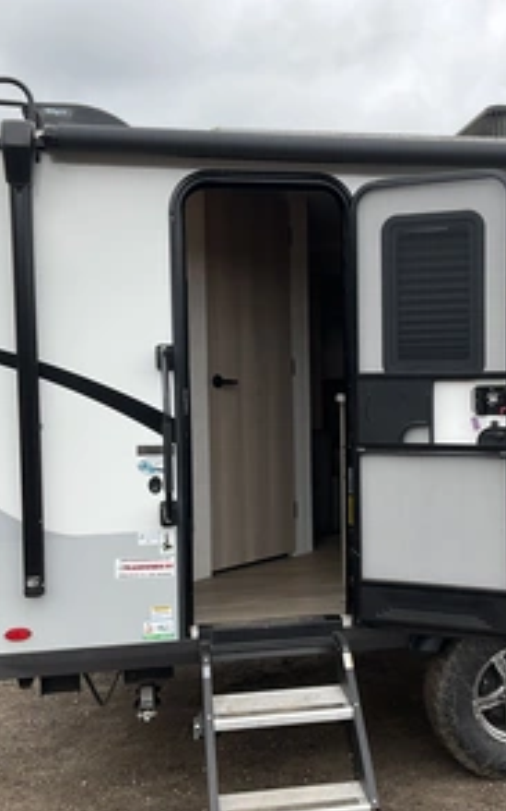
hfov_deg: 30.3
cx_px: 343
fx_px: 927
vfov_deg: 47.2
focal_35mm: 42
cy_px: 412
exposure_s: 1/635
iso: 25
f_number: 1.8
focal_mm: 3
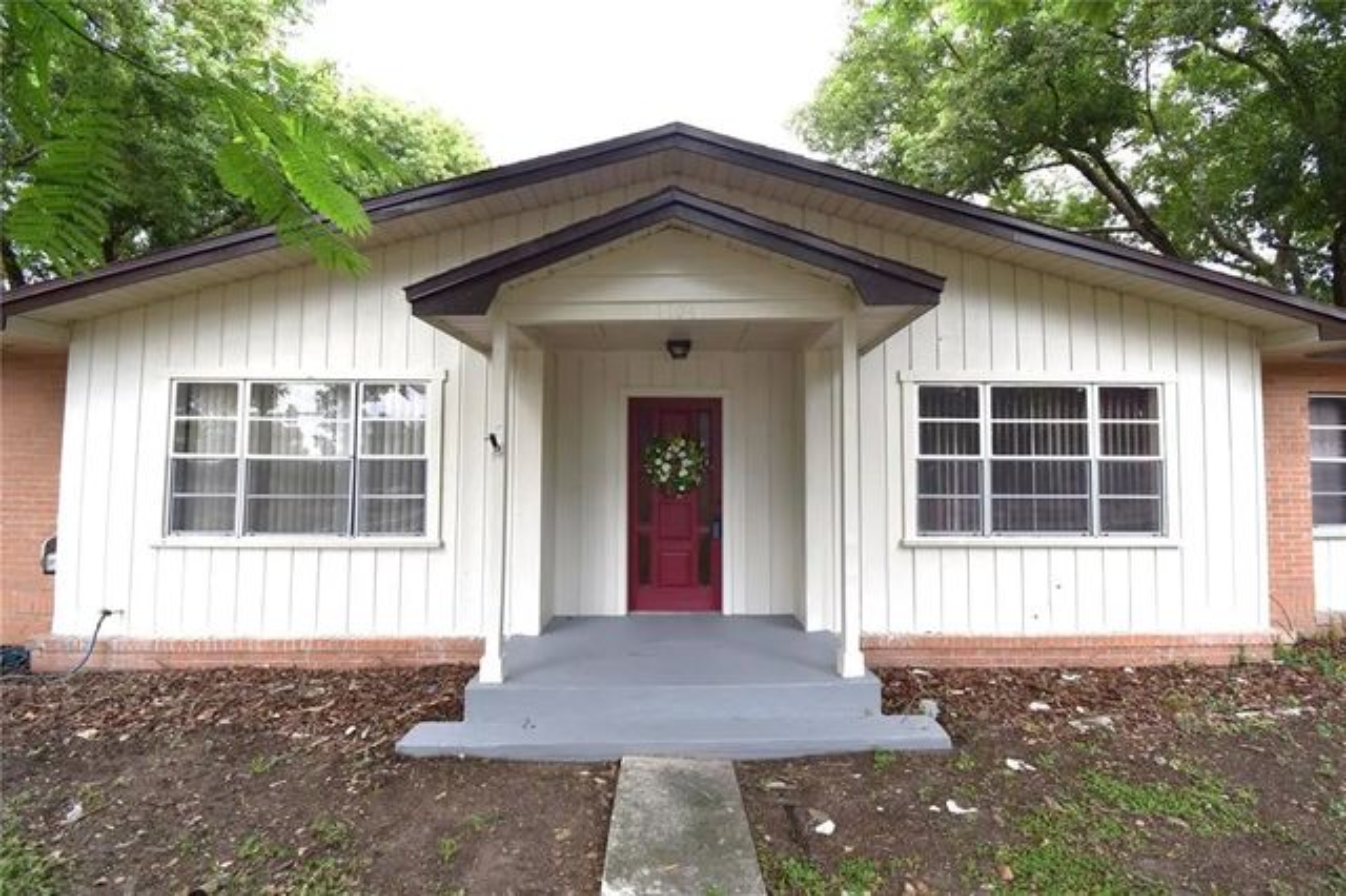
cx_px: 673
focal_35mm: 15
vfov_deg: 77.3
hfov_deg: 100.4
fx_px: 561
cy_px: 448
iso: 100
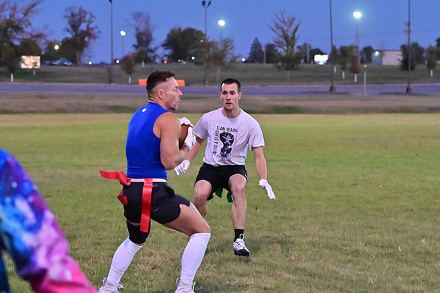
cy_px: 146
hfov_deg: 17.3
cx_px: 220
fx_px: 1442
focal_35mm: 118
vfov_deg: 11.6
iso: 6400
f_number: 4
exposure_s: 1/500
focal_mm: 79
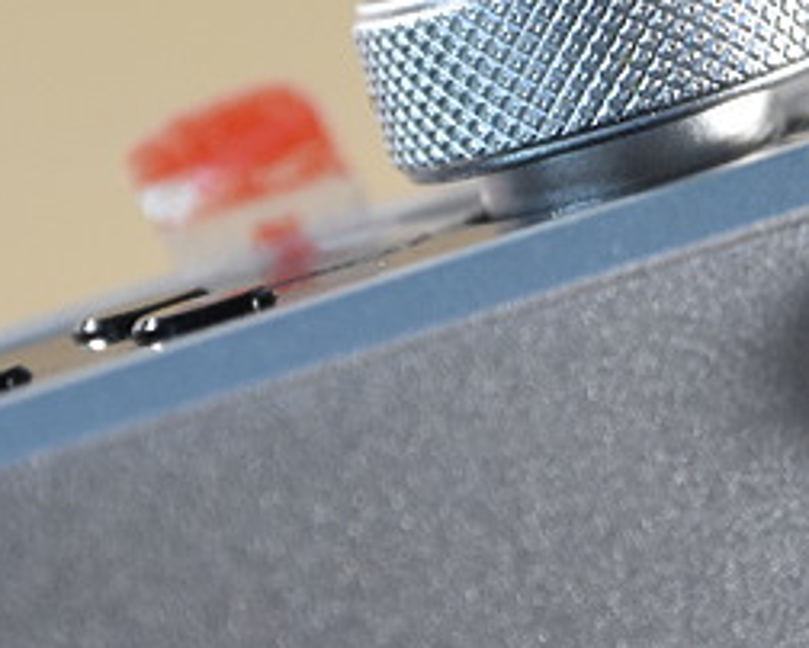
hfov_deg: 1.5
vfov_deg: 1.2
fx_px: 31318
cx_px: 565
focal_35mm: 1307
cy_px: -19
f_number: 6.3
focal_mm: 300
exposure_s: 1/100
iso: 1250
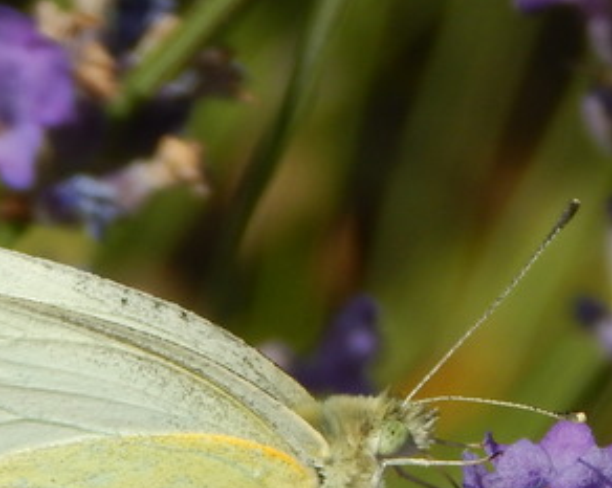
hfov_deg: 3.3
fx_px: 10694
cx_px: 183
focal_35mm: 591
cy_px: 549
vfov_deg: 2.6
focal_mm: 37.1
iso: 125
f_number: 5.4
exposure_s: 1/1000
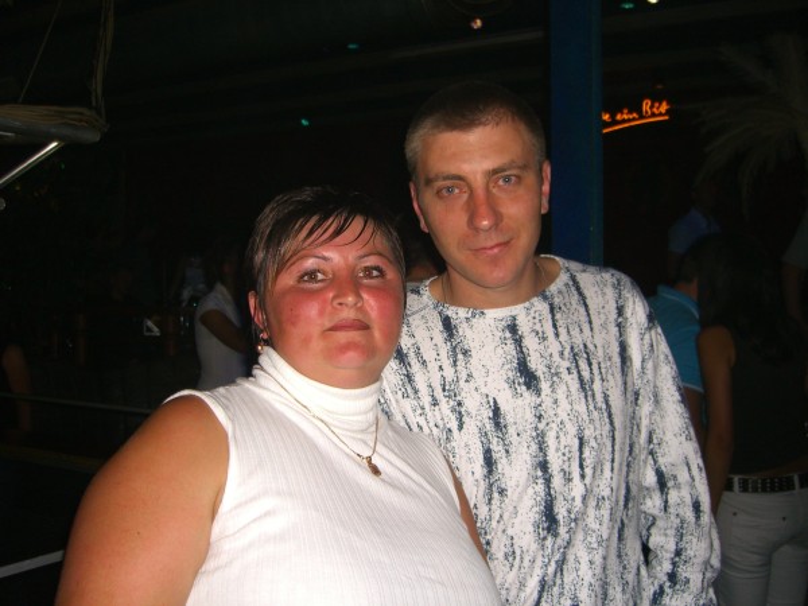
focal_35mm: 38
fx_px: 887
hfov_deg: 49.0
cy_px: 303
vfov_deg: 37.7
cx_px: 404
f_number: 2.8
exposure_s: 1/60
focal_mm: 7.9
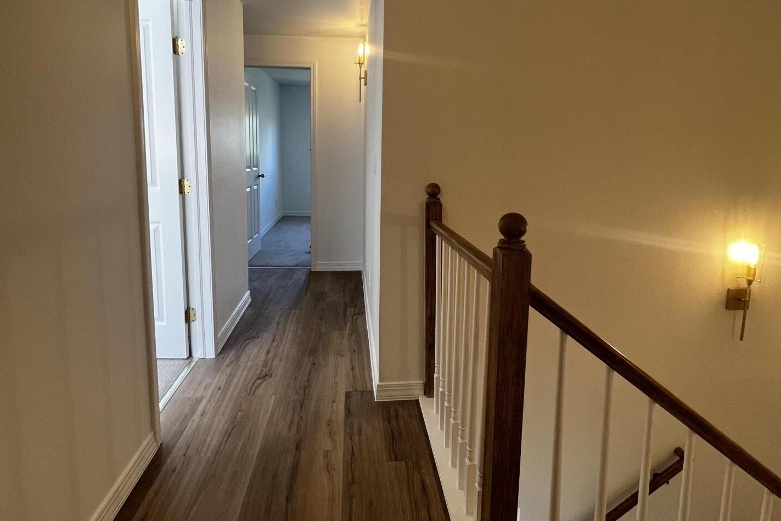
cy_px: 206
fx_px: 412
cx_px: 379
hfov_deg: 86.9
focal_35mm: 19
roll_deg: -0.8
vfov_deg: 63.9
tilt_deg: -6.0
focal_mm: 1.57
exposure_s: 1/120
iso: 200
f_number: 1.8
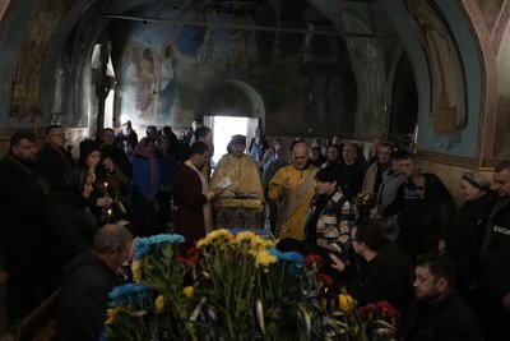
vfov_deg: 38.9
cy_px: 170
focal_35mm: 34
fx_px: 482
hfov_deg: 55.8
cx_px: 255
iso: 12800
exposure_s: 1/500
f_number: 2.8
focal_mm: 34
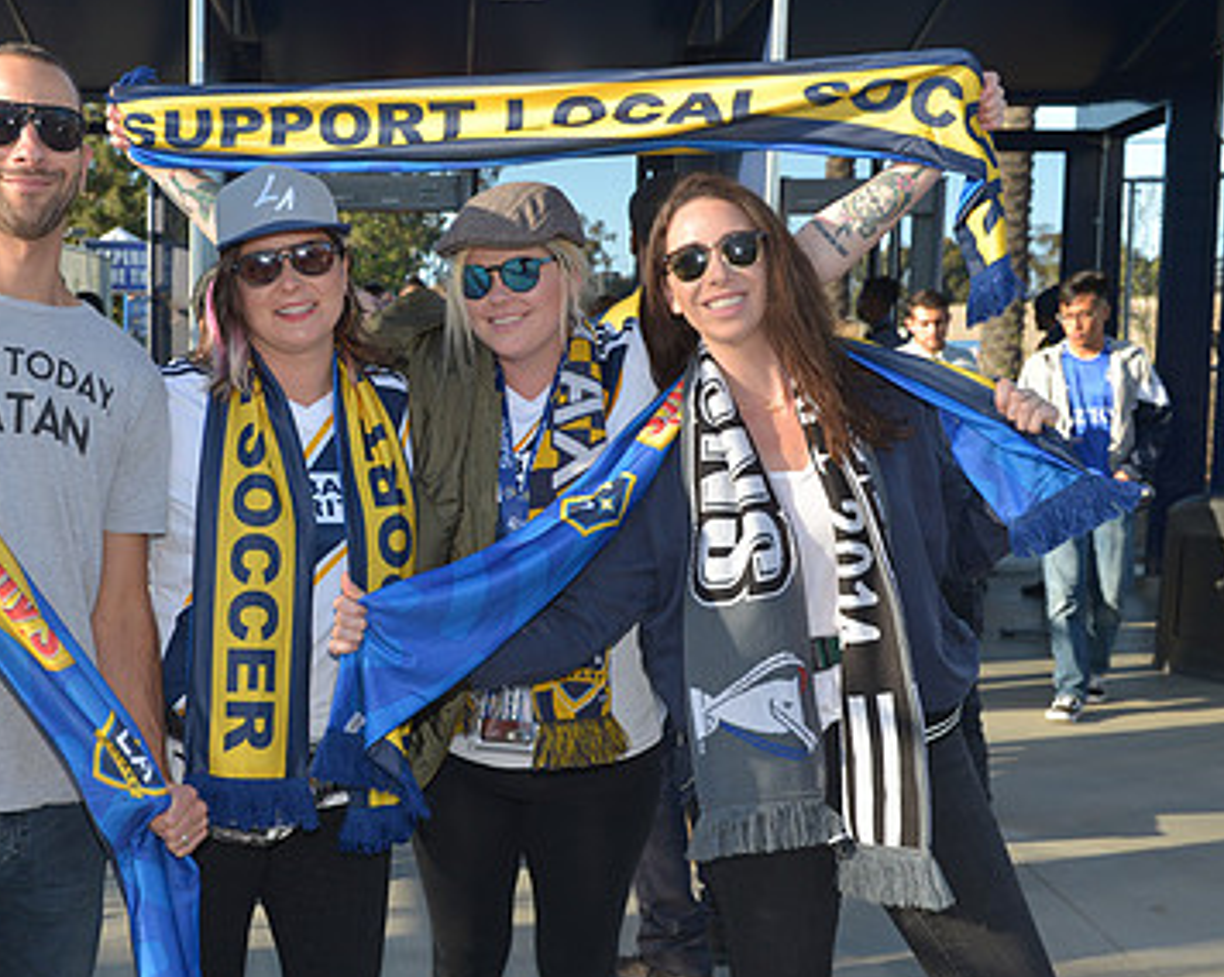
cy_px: 535
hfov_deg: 37.5
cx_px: 364
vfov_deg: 30.8
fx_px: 1773
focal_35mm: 49
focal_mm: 32
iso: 250
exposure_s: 1/400
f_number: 6.3
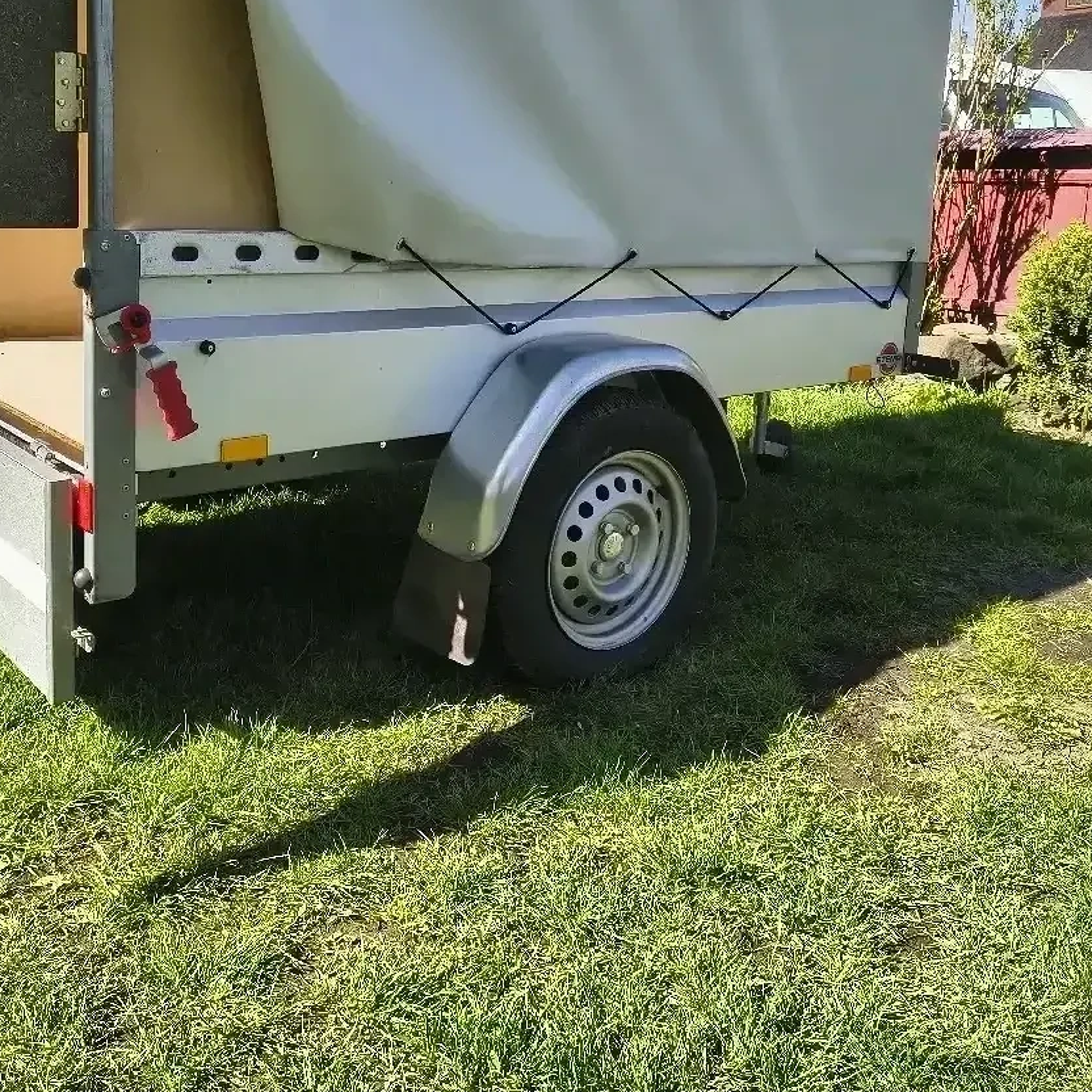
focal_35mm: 34
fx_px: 1213
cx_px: 440
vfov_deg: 47.7
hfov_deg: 48.2
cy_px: 371
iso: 100
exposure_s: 1/1111
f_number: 1.8
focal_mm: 5.56
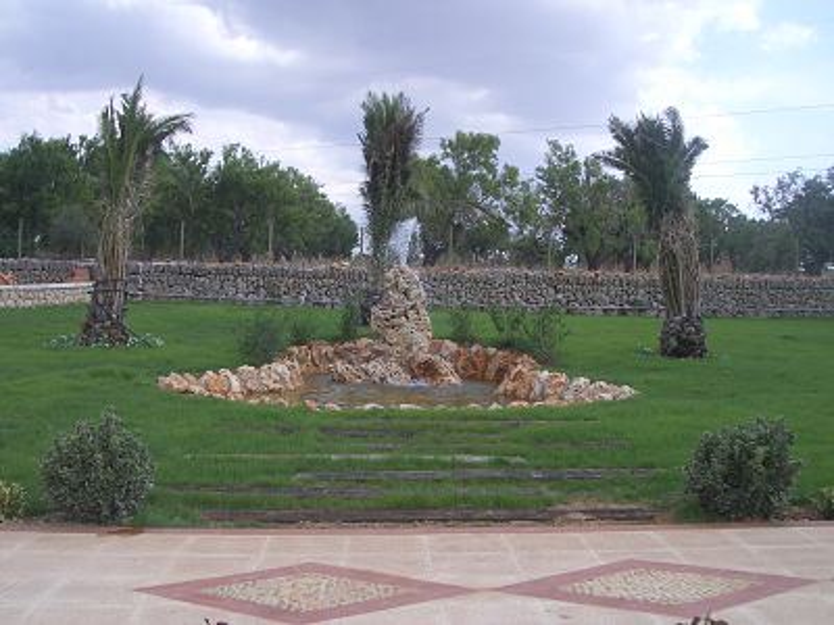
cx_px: 417
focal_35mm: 41
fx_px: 988
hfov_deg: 45.8
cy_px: 312
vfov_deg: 35.1
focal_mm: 6.8
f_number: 4.6
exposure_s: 1/320
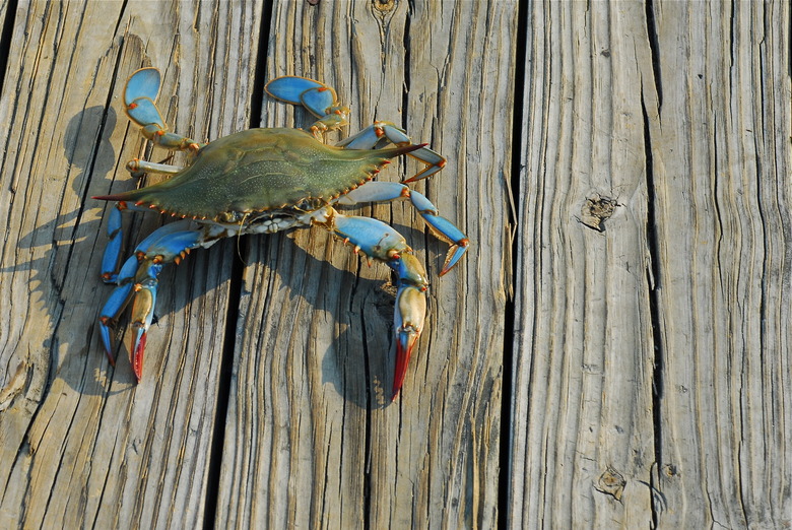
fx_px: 2313
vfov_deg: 13.1
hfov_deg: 19.4
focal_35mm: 105
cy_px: 265
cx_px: 396
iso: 100
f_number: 6.3
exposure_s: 1/180
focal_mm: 70
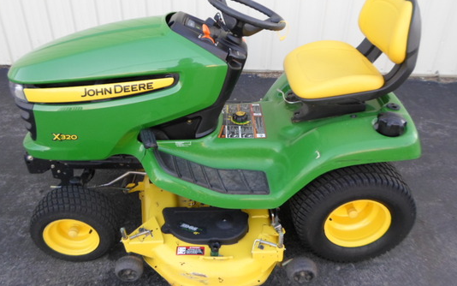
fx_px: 336
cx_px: 225
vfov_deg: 46.0
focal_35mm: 27
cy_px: 128
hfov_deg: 68.4
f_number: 2.5
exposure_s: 1/90
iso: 80
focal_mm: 4.5
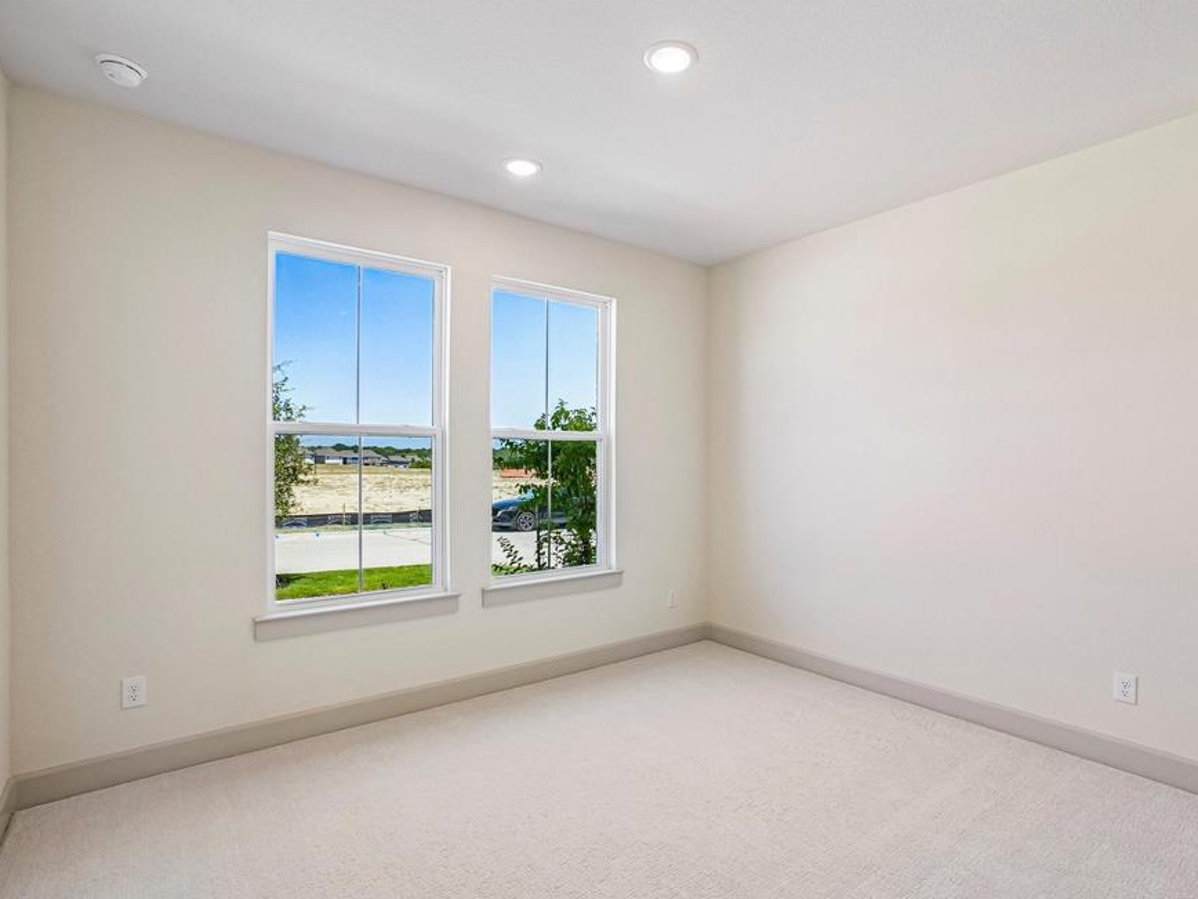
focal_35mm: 17
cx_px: 658
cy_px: 464
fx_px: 588
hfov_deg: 90.7
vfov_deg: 74.7
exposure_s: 1/200
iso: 400
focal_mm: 10
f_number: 8
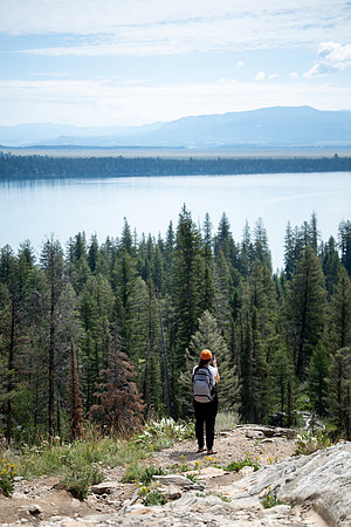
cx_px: 176
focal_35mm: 70
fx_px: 1024
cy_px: 264
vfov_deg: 28.8
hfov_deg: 19.5
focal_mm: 70
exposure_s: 1/1600
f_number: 2.8
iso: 100
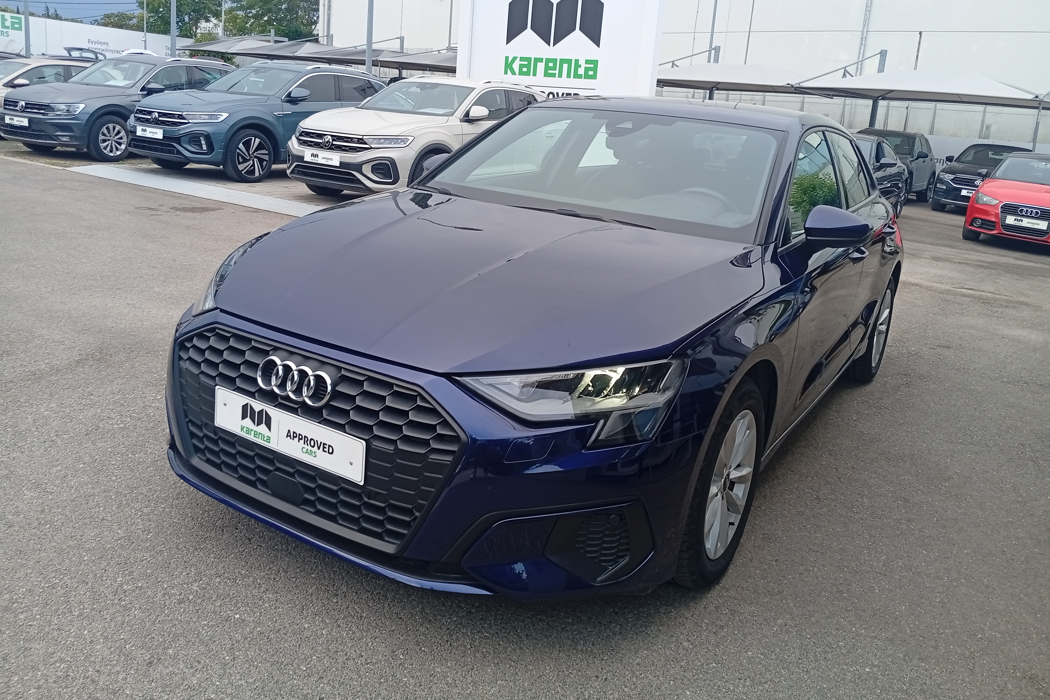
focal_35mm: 29
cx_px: 530
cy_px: 299
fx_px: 846
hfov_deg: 63.7
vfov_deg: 44.8
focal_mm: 3.98
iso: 52
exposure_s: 1/100
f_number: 1.8
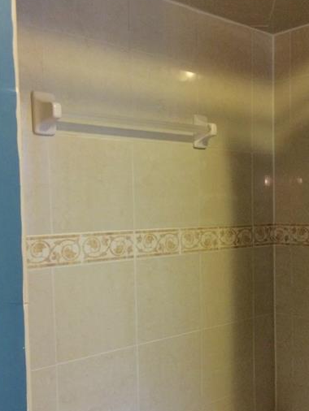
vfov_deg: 42.7
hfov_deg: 32.4
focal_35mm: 44
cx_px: 224
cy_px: 248
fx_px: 523
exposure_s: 1/20
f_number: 2.2
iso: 250
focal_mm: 4.15
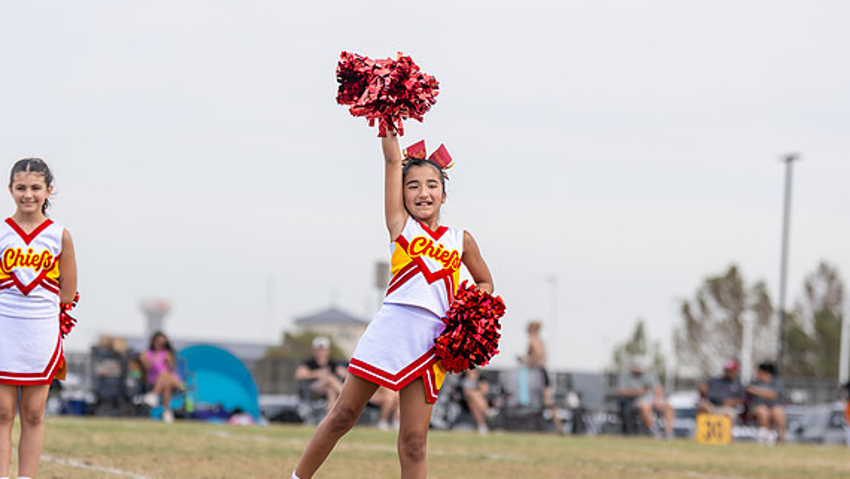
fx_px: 4193
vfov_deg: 6.5
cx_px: 397
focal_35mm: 186
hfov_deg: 11.6
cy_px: 313
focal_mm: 112
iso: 160
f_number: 2.8
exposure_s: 1/1600
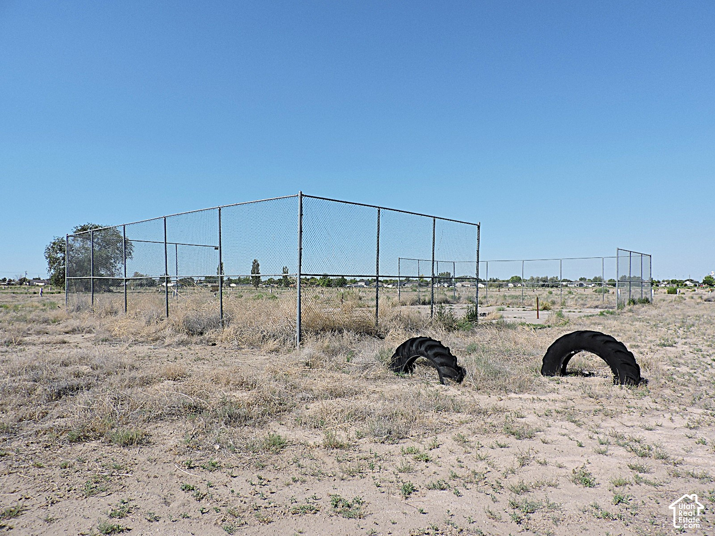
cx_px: 358
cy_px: 268
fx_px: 496
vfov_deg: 56.8
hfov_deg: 71.6
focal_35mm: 24
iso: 100
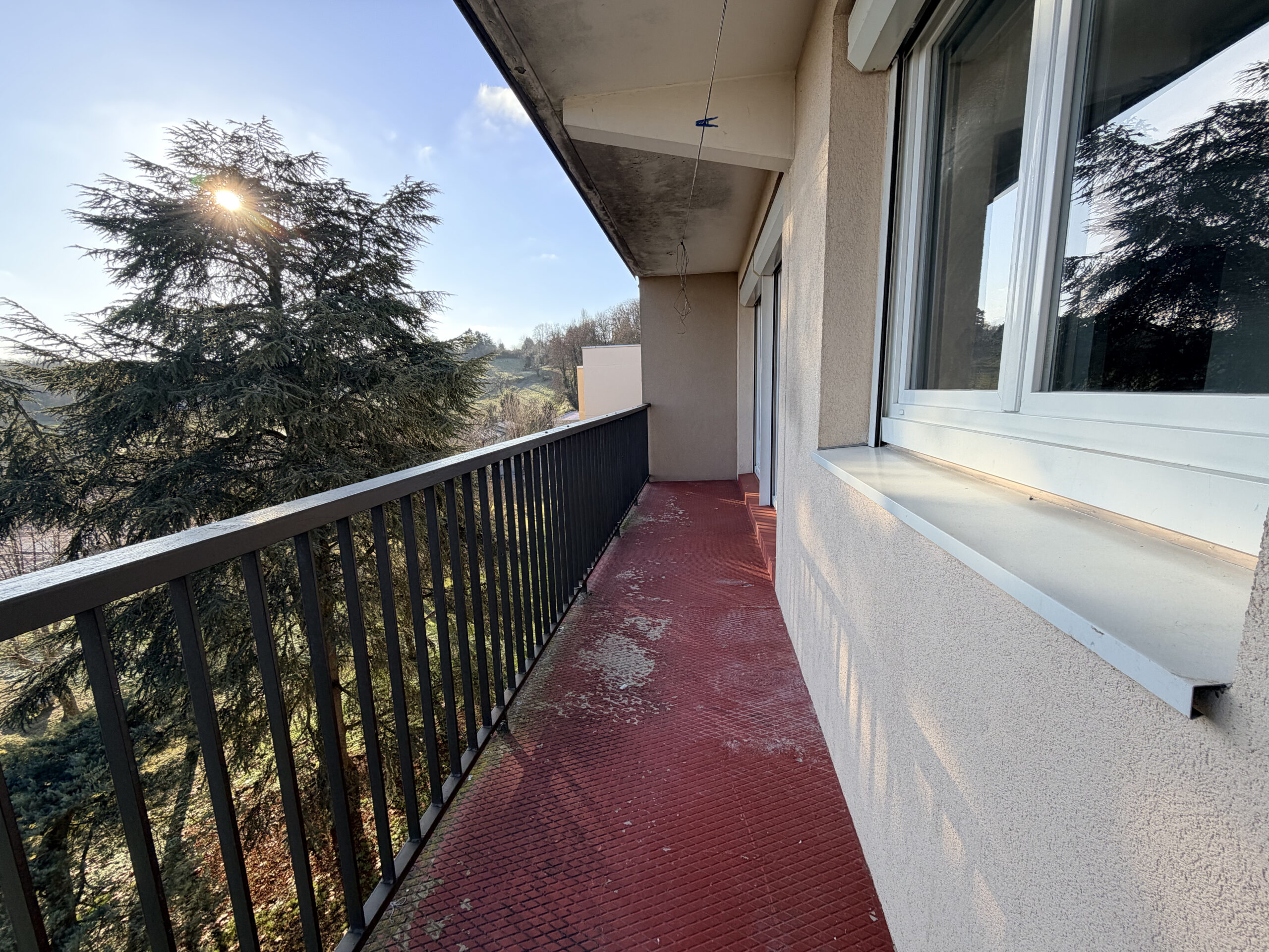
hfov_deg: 102.1
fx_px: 513
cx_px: 634
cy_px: 476
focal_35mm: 14
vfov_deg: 85.7
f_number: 2.2
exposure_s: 1/502
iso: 40
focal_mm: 2.22
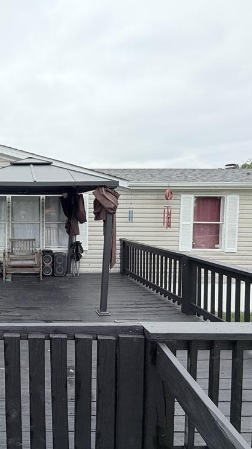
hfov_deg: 47.4
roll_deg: +0.3
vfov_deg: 83.8
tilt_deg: -2.4
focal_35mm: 21
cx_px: 19
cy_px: 219
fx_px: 250
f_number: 2.2
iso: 20
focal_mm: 2.22
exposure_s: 1/970
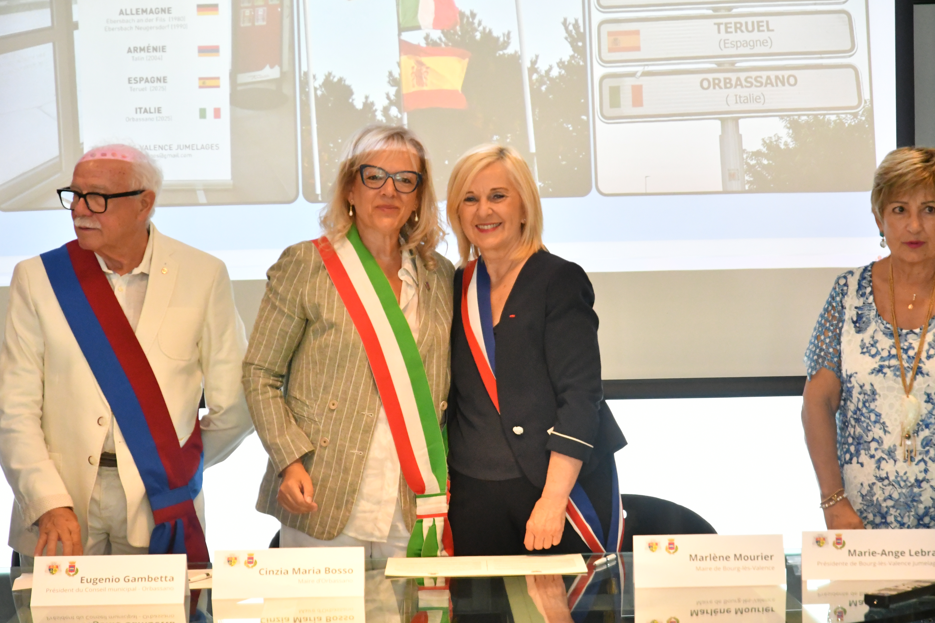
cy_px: 312
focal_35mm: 102
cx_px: 468
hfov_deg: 20.0
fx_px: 2649
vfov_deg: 13.4
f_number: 5.6
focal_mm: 68
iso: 6400
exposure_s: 1/320
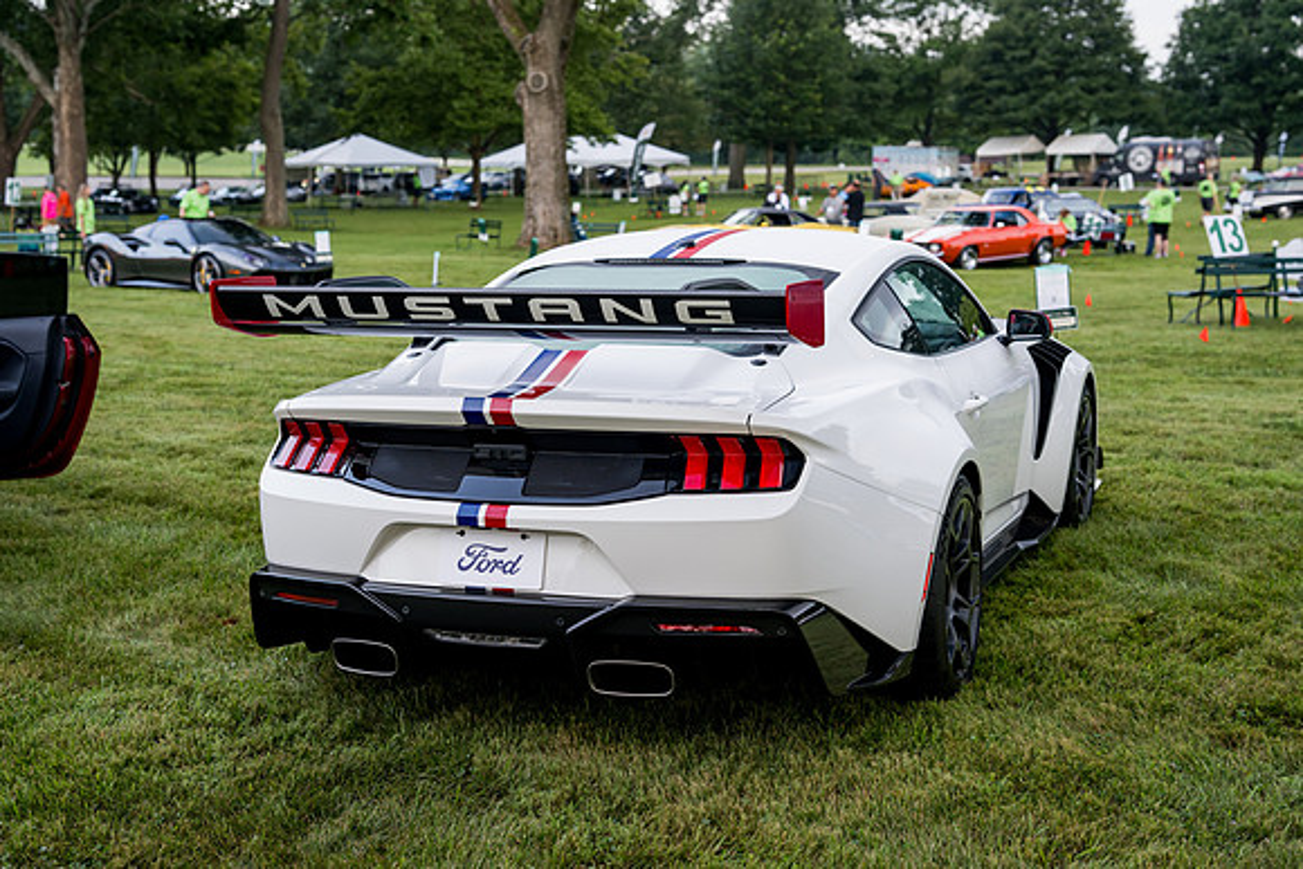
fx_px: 1810
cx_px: 652
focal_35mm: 50
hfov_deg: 39.6
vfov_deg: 27.0
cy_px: 434
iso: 500
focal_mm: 50
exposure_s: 1/100
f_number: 4
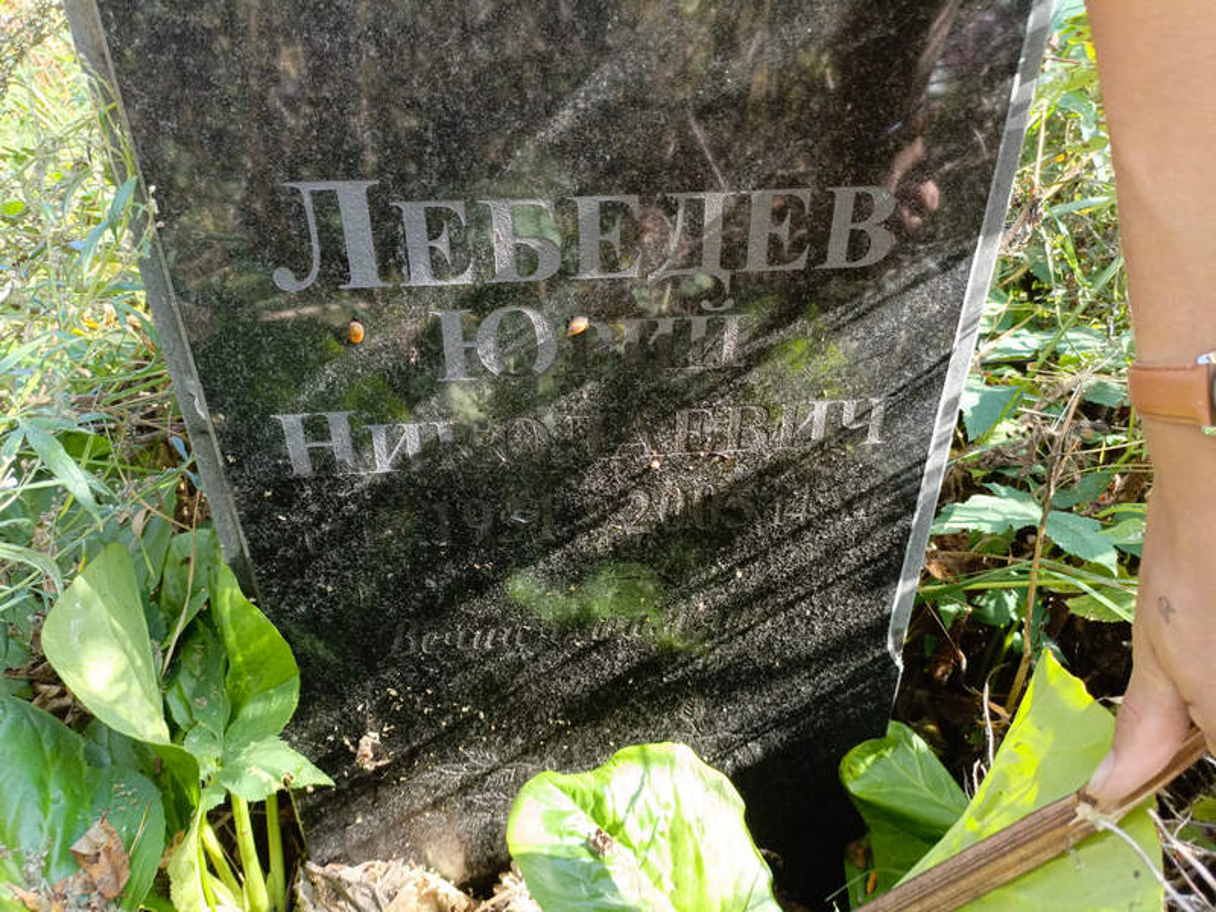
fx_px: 878
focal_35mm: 25
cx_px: 608
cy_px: 456
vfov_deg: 54.9
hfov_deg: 69.4
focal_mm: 4.76
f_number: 1.69
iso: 243
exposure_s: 1/100
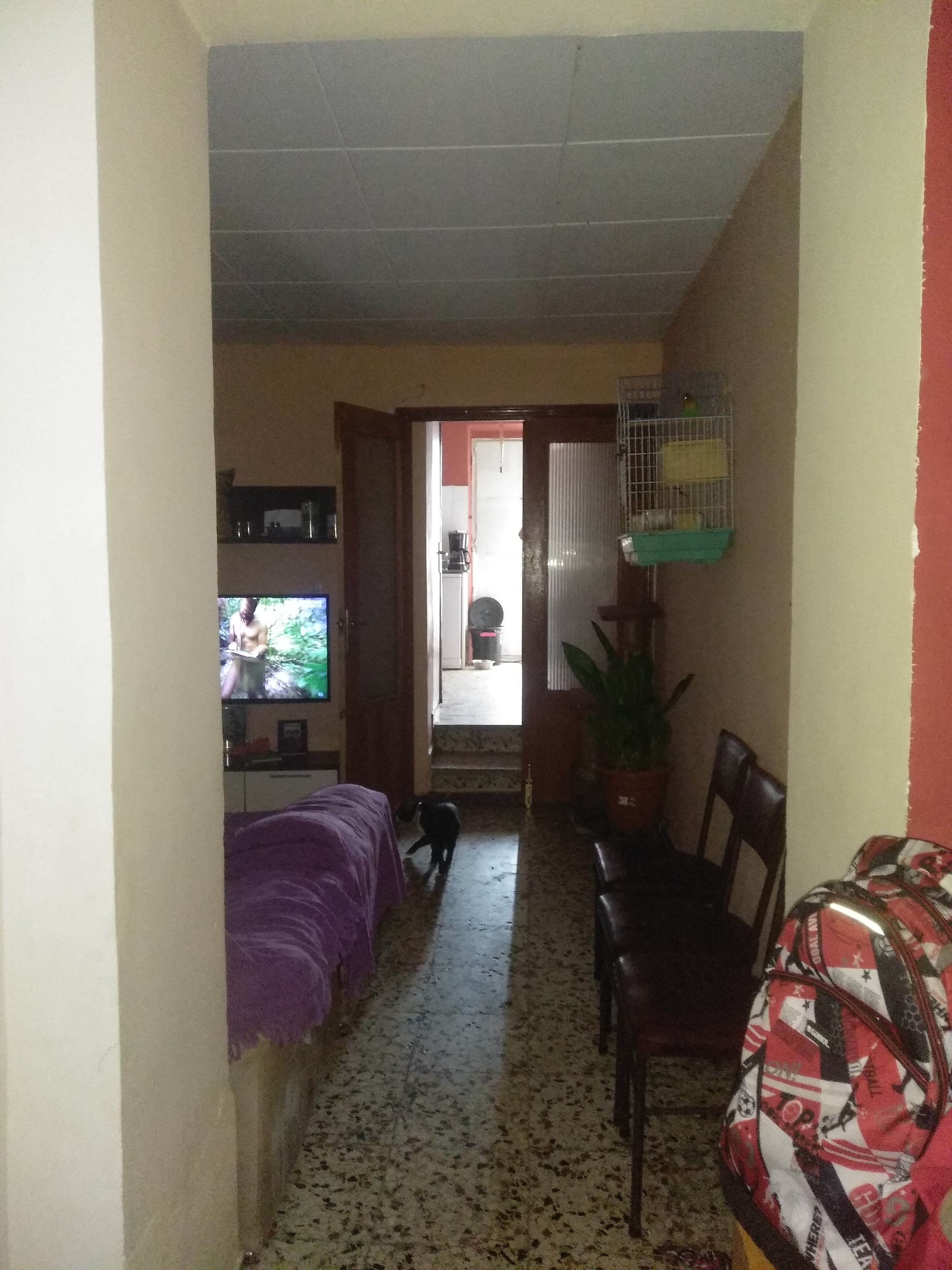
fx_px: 953
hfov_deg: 53.1
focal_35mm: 26
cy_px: 635
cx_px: 476
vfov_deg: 67.3
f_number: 2.2
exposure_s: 1/17
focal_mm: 3.82
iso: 1600
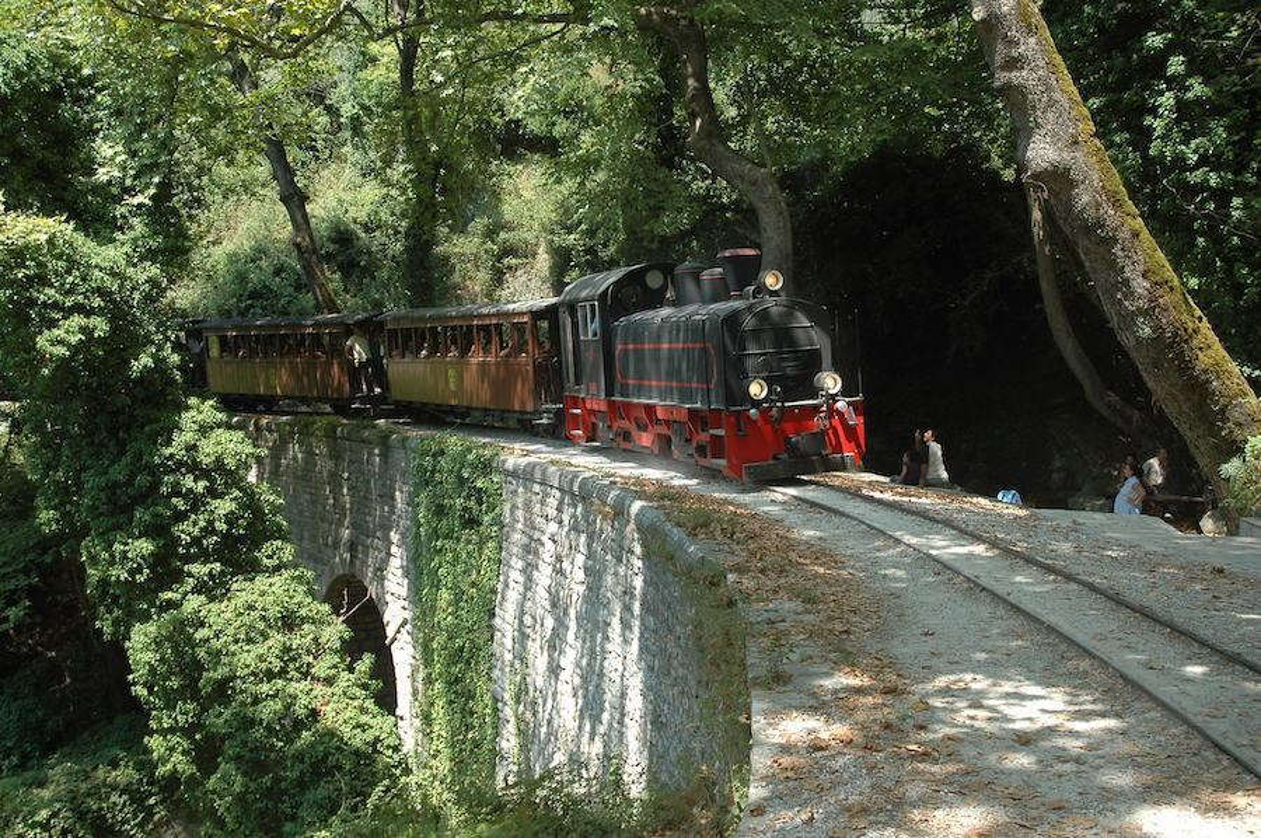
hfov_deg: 53.2
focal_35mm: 36
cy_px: 419
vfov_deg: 36.8
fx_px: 1260
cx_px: 630
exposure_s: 1/400
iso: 200
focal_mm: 24
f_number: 3.8
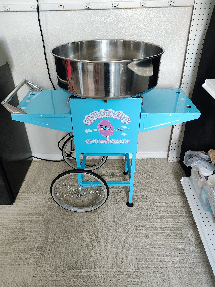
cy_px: 144
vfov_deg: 69.4
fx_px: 207
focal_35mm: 25
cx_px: 108
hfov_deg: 54.9
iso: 332
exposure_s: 1/40
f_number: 1.5
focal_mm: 4.15
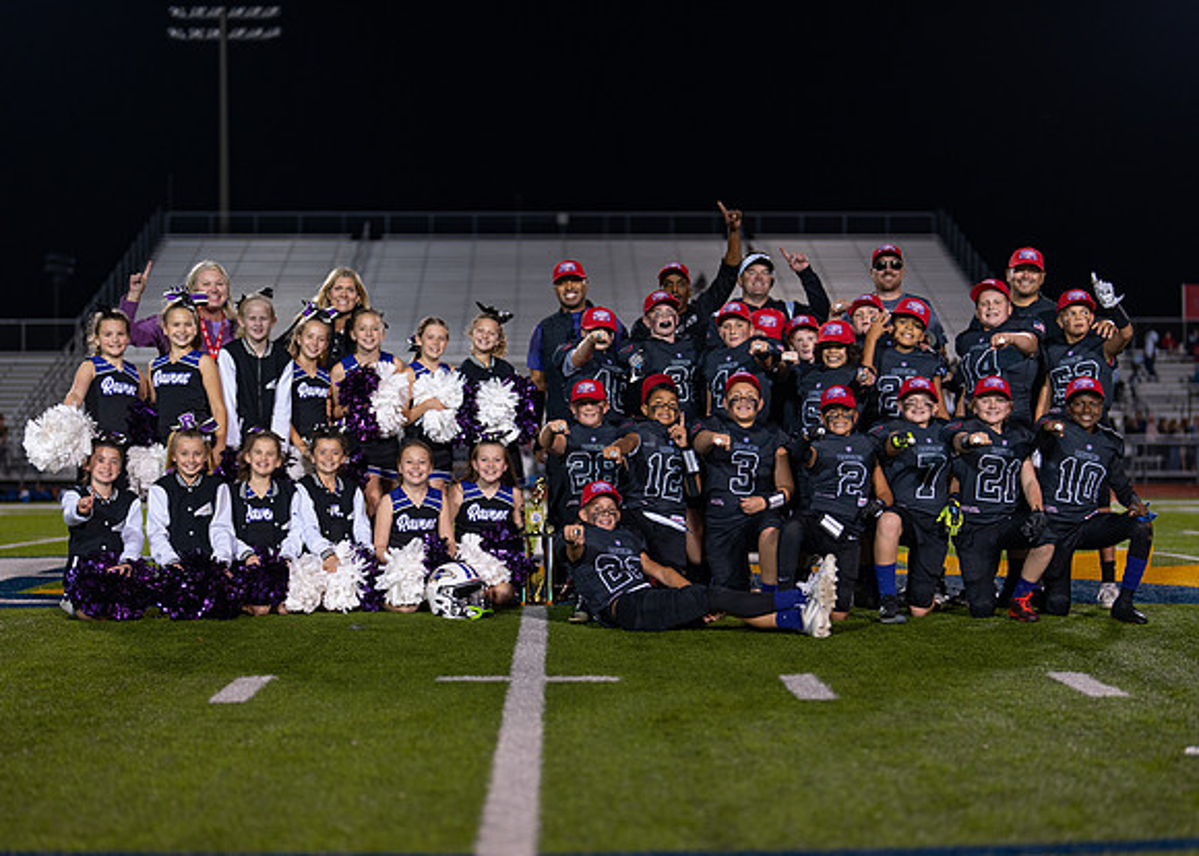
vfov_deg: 24.3
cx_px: 623
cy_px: 463
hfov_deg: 33.5
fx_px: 1989
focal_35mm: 58
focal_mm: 50
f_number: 1.2
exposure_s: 1/320
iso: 160
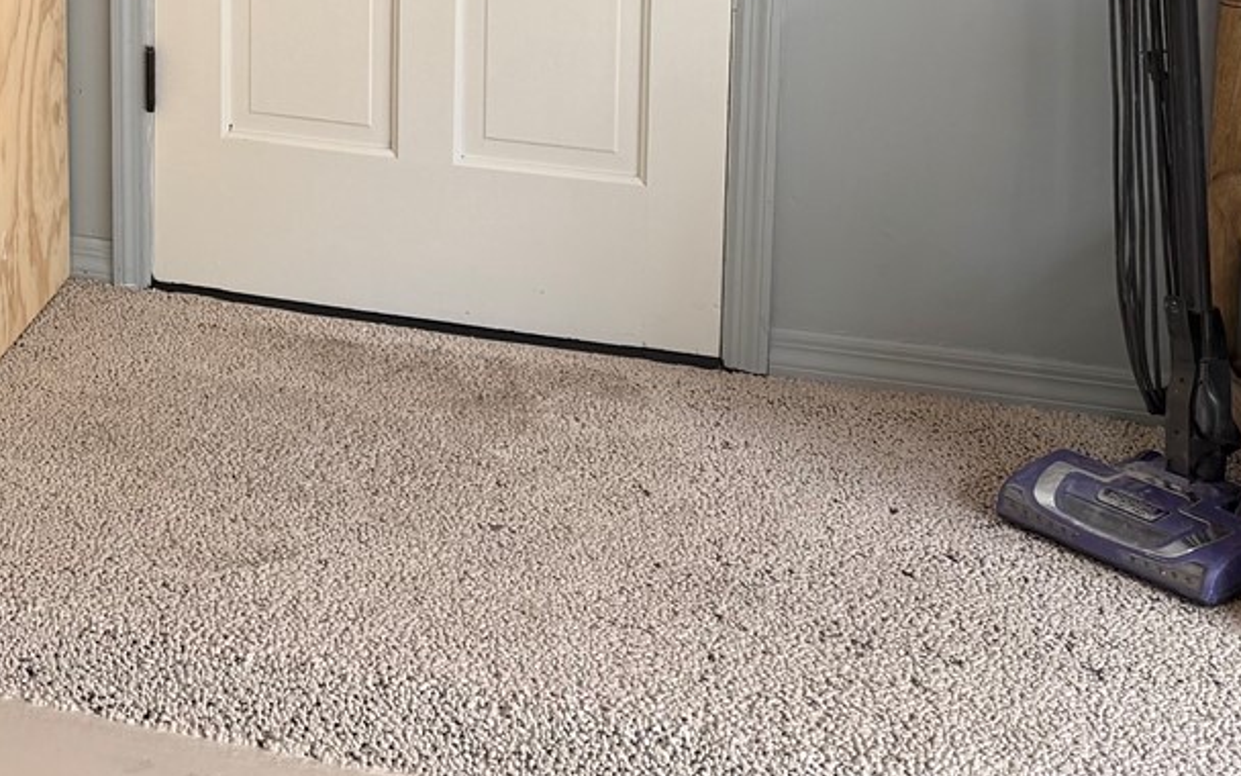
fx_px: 2266
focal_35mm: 67
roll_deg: +0.2
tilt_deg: -6.6
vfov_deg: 17.8
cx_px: -139
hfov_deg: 27.8
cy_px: -310
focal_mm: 6.76
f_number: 1.78
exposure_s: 1/121
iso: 80
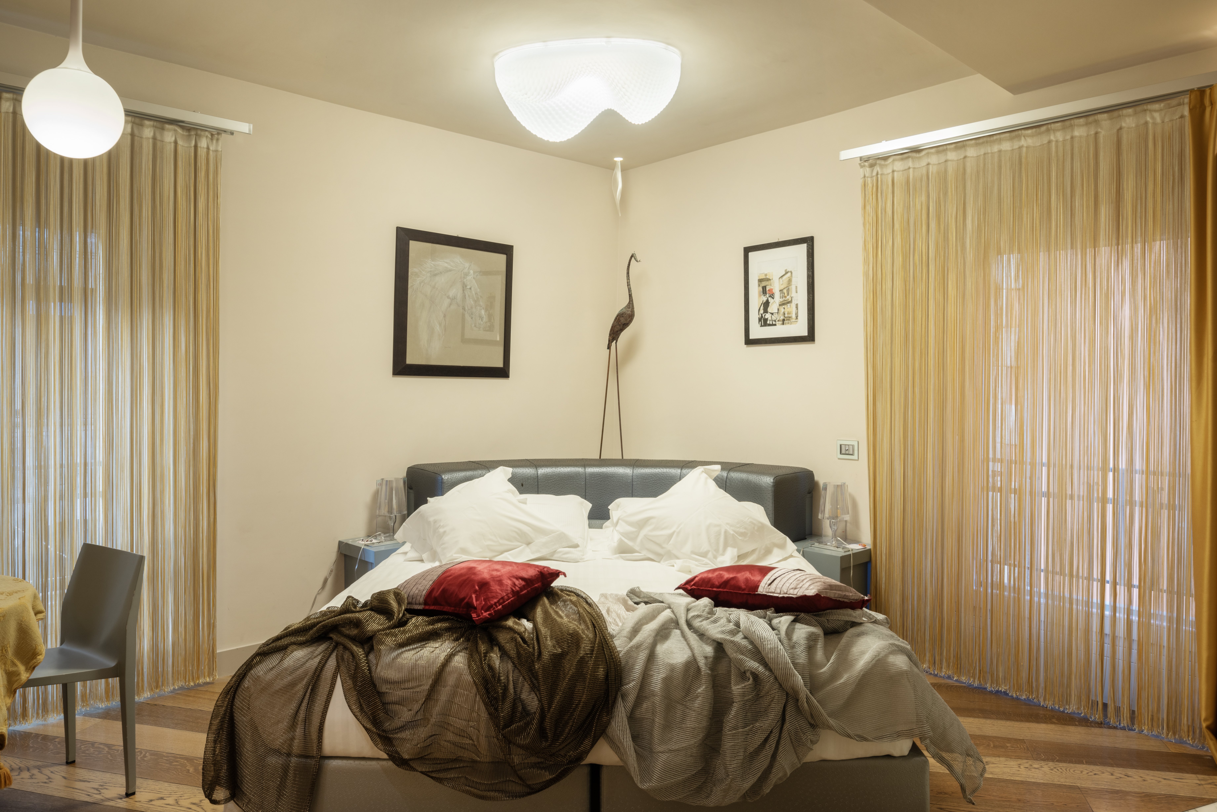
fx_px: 812
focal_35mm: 24
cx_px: 608
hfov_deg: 73.7
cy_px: 406
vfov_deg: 53.2
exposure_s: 1/2.5
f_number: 9.5
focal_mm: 24
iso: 100
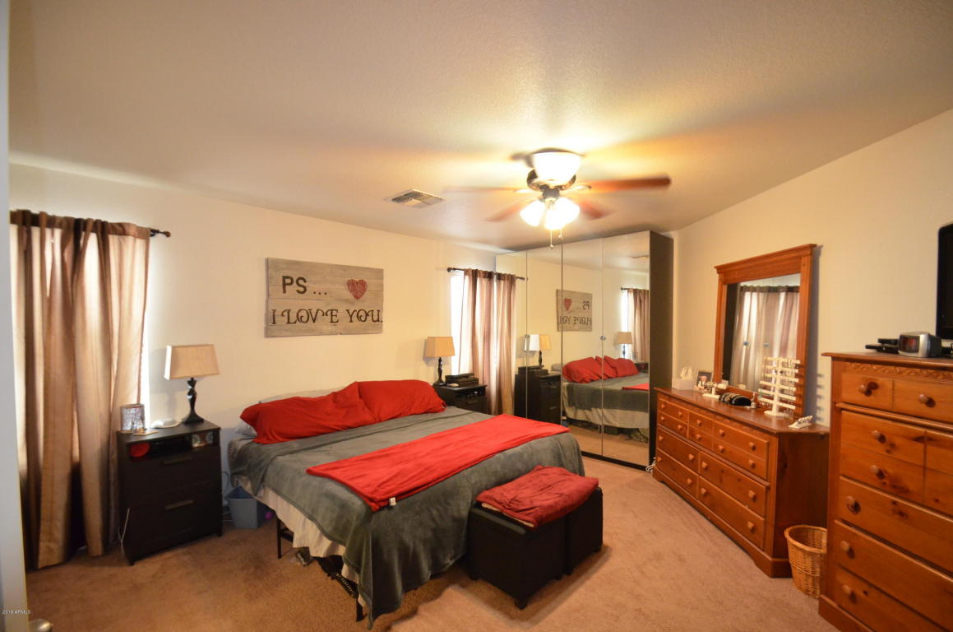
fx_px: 396
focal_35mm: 15
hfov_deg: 100.5
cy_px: 316
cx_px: 476
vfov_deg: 77.1
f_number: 3.5
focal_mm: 10
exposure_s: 1/60
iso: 2200
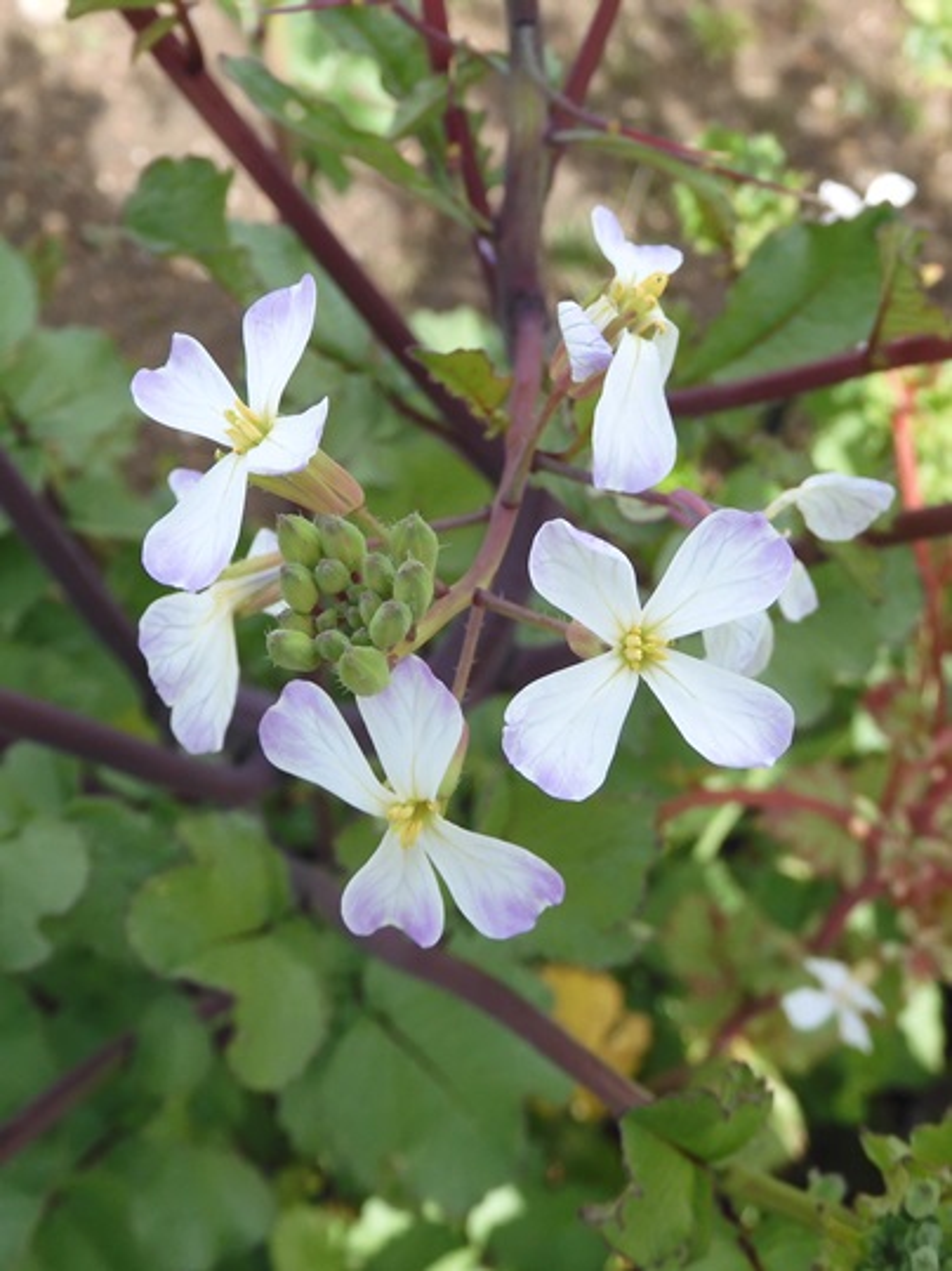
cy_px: 636
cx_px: 476
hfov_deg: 40.7
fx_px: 1284
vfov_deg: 52.6
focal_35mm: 35
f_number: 4
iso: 100
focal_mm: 6.2
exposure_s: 1/640
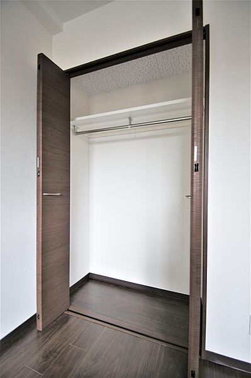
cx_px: 126
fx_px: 157
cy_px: 189
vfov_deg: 100.4
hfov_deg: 77.2
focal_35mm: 15
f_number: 3.5
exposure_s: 1/30
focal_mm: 10
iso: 125
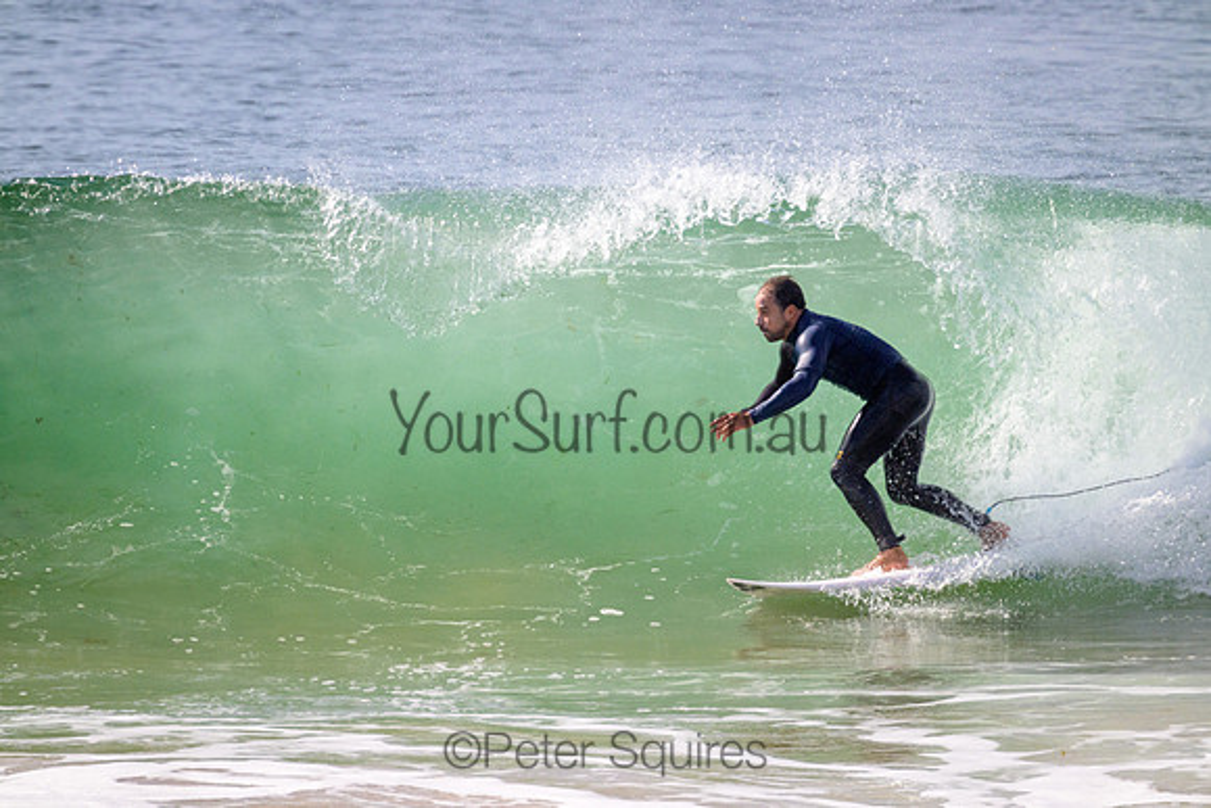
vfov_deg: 1.7
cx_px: 606
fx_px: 26916
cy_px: 404
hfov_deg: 2.6
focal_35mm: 800
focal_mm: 800
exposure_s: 1/2000
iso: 900
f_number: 11
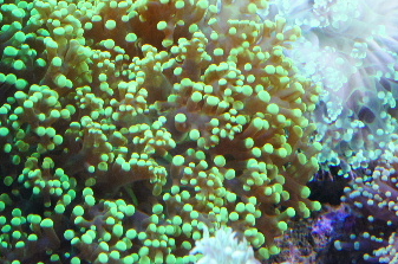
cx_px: 154
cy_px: 111
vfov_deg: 13.9
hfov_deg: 20.8
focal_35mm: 98
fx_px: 1081
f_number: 13
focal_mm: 50
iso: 1600
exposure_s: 1/30
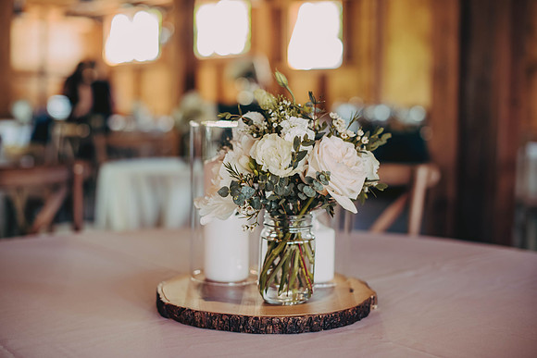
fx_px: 746
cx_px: 268
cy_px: 179
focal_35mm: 50
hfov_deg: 39.6
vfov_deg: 27.0
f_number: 2
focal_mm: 50
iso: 800
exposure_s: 1/160
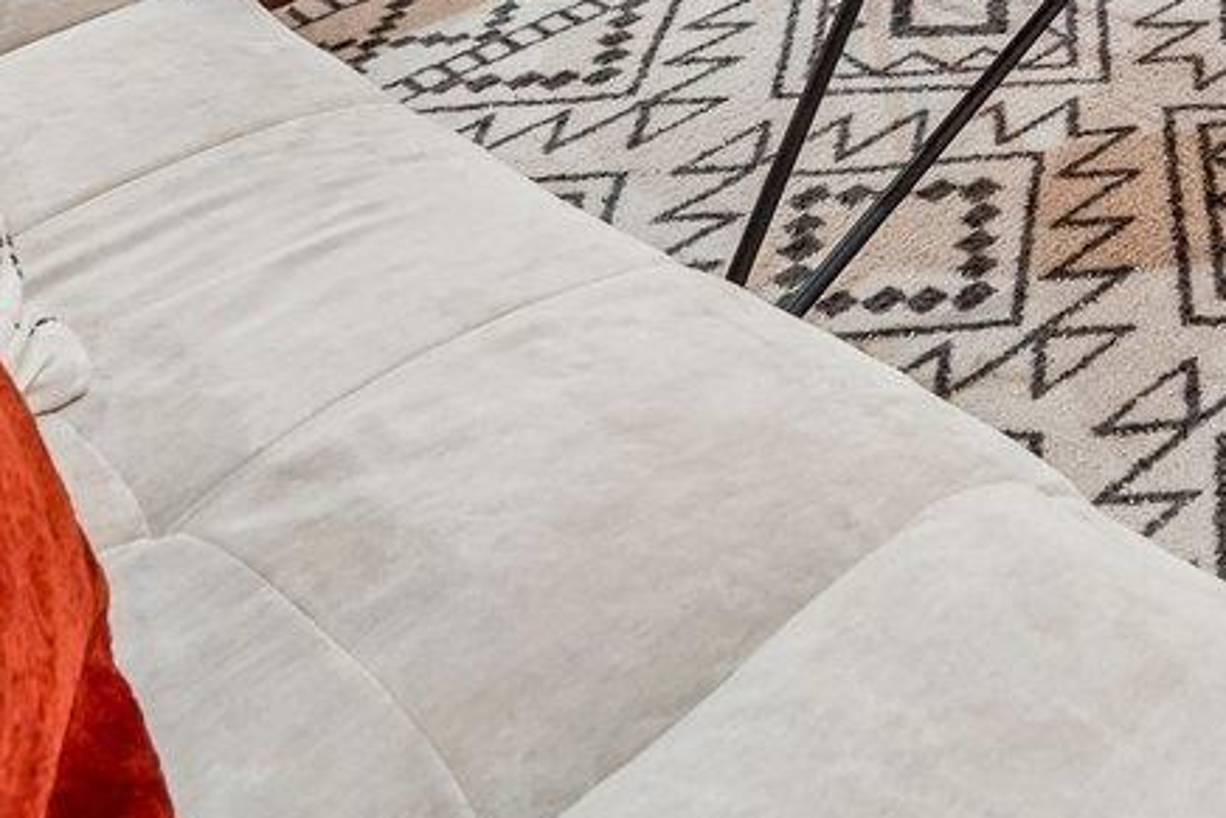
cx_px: 1417
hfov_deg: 29.0
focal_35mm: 61
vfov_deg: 15.0
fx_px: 2078
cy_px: -1067
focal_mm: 13
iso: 400
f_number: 8
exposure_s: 1/4
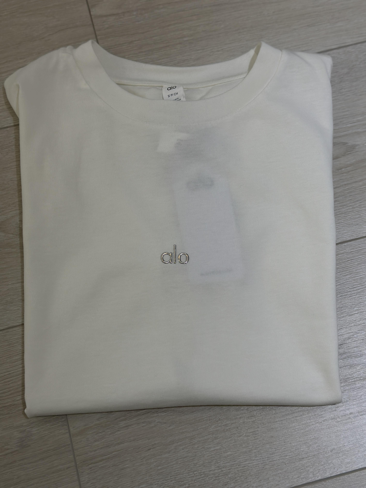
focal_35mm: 48
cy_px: 244
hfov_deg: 30.3
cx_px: 183
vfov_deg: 39.7
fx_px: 677
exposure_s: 1/100
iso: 80
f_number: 1.78
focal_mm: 6.86
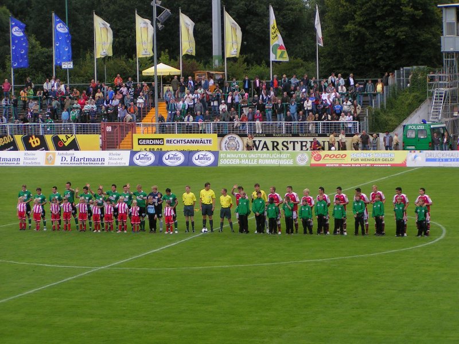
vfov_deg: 12.5
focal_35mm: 119
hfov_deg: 16.6
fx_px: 1578
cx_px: 230
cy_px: 172
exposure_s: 1/640
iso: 50
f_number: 3.5
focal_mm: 18.2
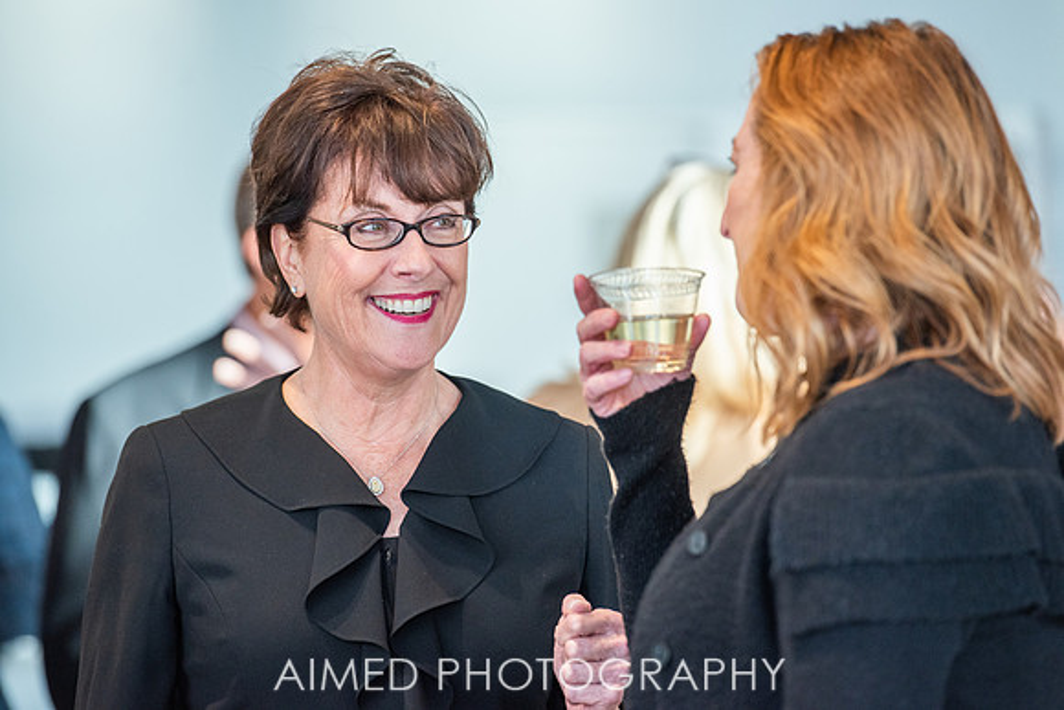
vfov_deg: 6.9
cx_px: 532
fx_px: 5912
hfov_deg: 10.3
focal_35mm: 200
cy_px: 355
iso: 1000
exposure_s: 1/200
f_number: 4.5
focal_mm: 200
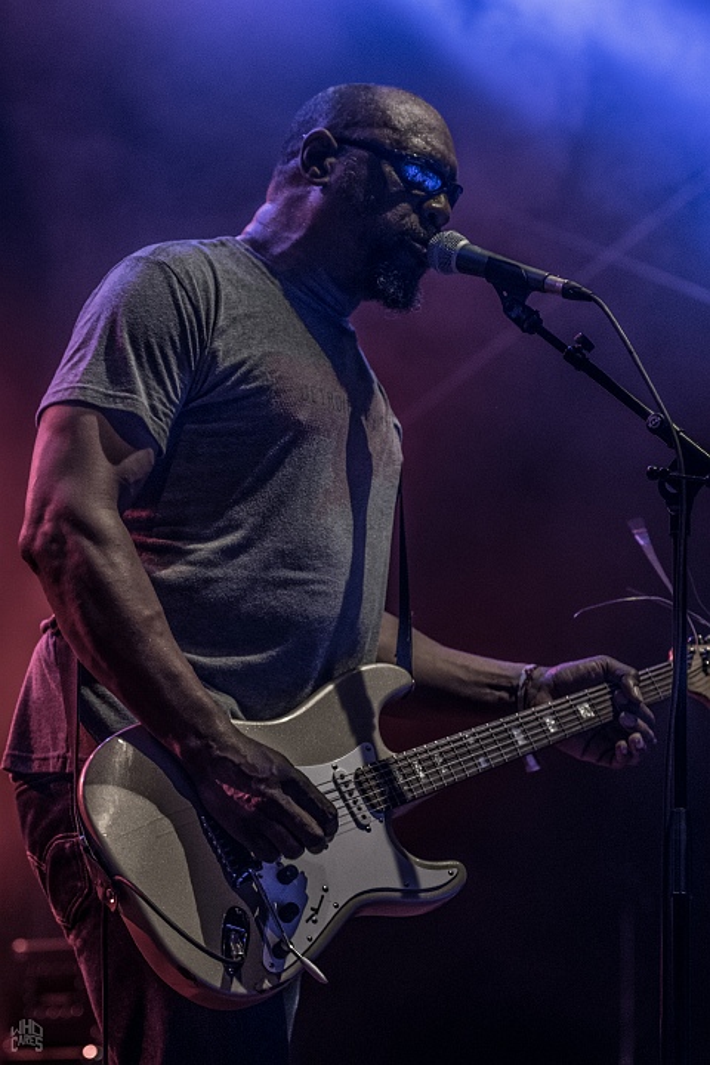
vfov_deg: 19.5
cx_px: 355
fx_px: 3106
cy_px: 532
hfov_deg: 13.0
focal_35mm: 105
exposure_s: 1/100
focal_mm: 70
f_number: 2.8
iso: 1600
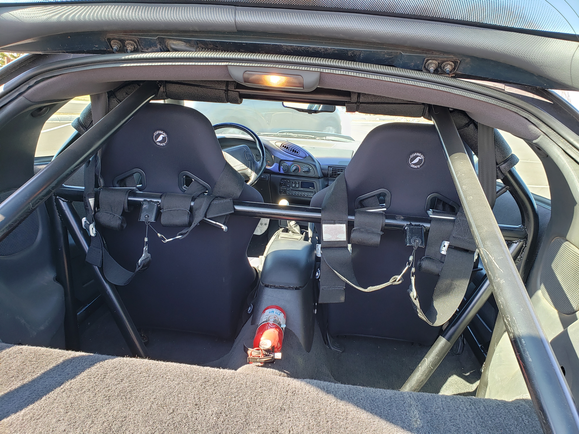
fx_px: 435
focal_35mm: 26
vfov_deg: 53.1
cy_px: 217
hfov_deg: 67.3
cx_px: 290
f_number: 2.4
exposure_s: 1/60
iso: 50
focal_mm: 4.3
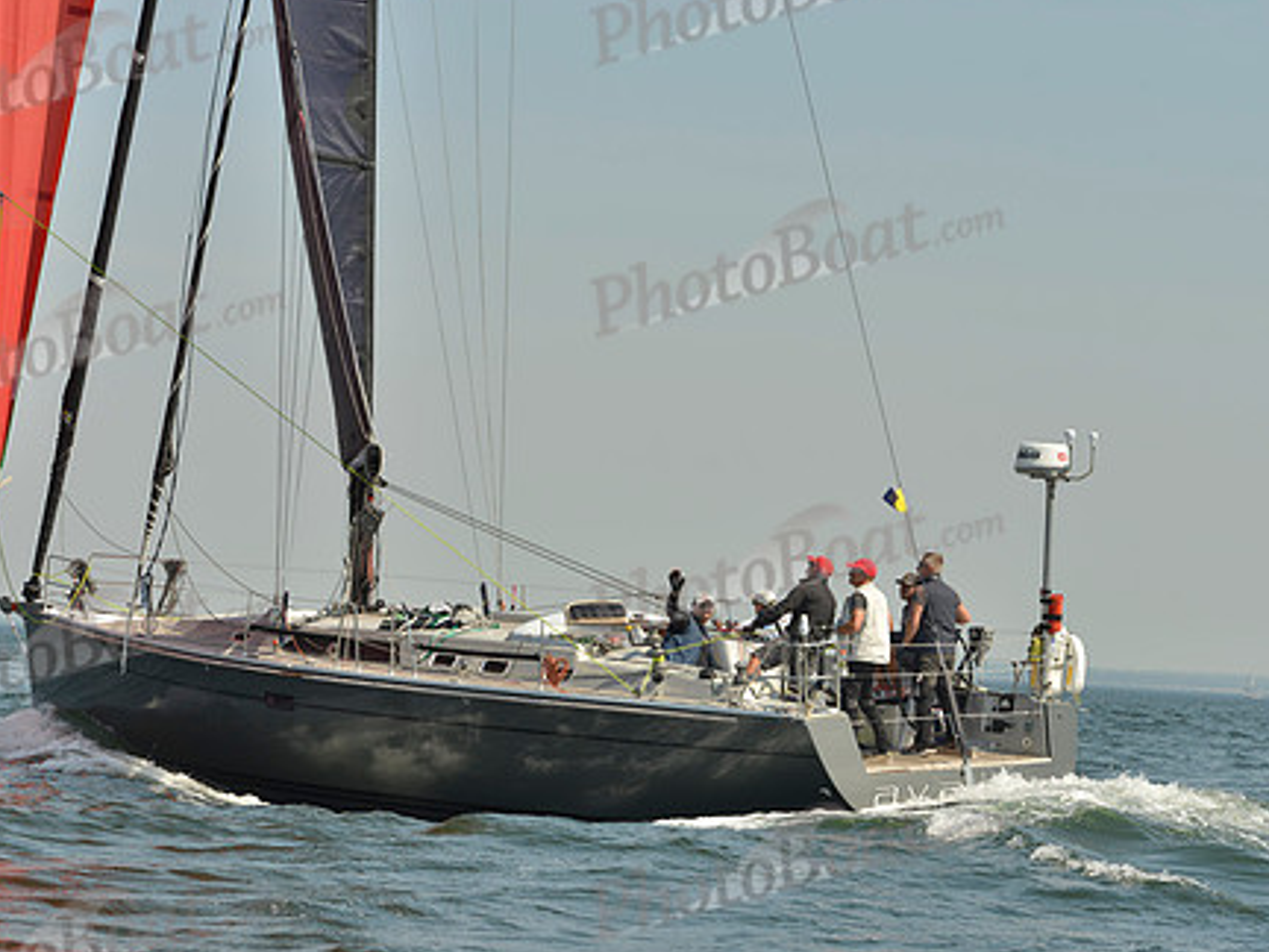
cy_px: 454
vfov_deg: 11.5
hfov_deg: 15.3
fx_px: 4729
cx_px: 441
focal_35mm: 129
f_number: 6.3
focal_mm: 100
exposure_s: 1/1250
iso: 200
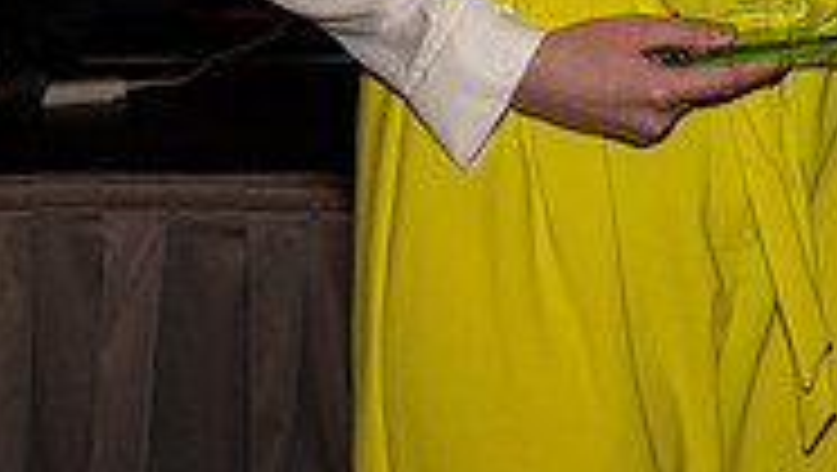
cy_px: -371
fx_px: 3443
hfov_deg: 13.5
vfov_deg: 7.6
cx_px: 1022
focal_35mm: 155
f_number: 4
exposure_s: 1/125
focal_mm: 32.5
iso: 500
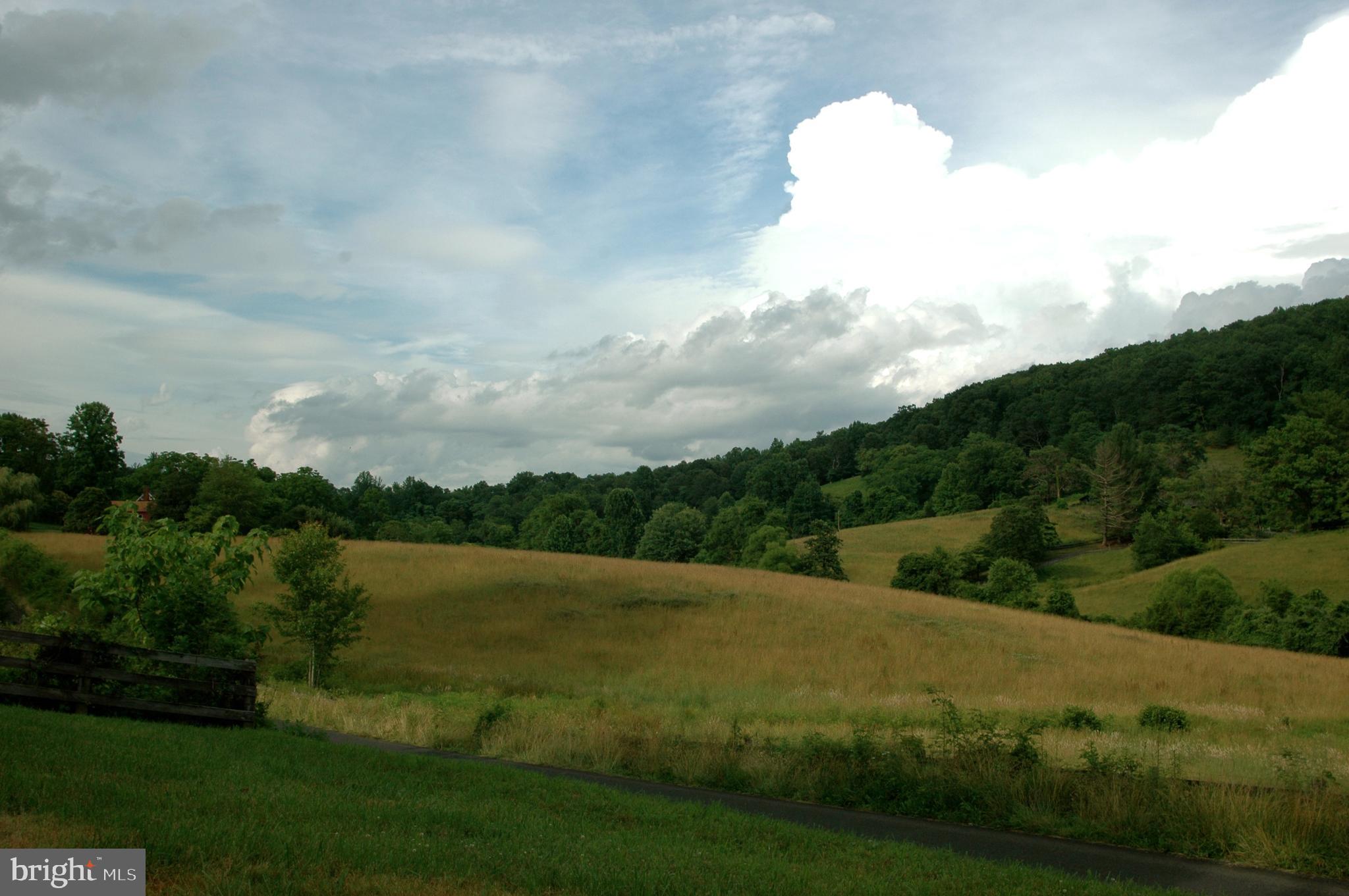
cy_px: 448
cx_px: 674
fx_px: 1348
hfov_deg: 53.2
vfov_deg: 36.8
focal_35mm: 36
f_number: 9
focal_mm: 24
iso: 200
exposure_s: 1/320
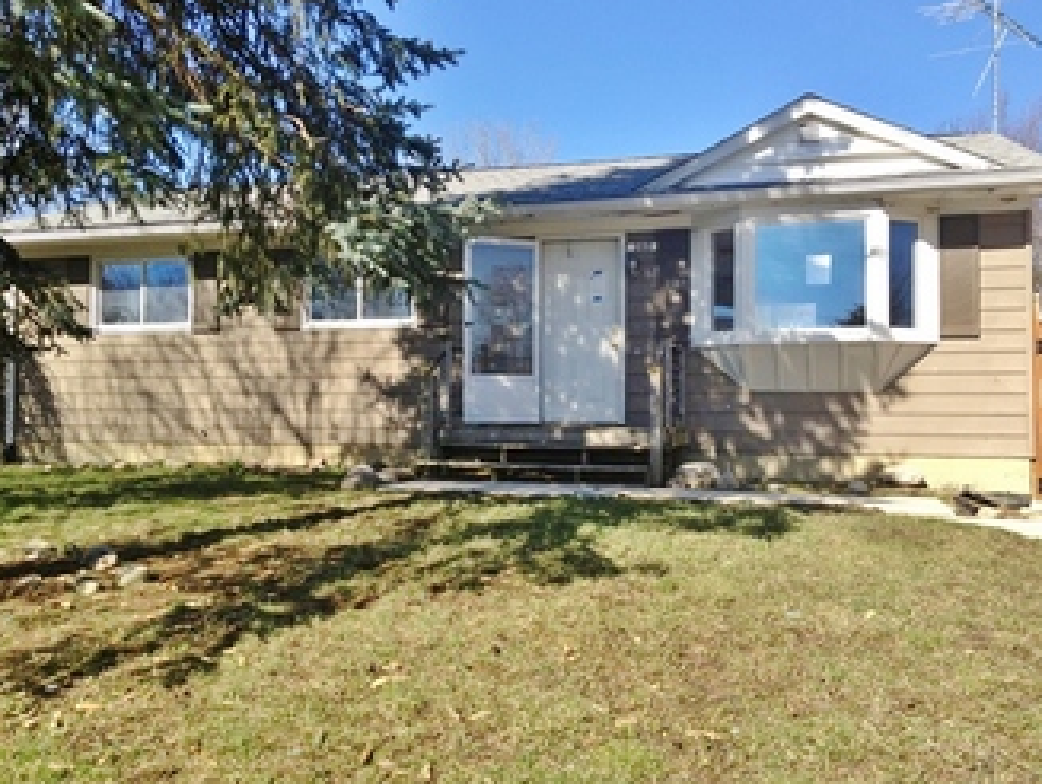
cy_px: 379
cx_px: 513
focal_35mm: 37
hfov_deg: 50.1
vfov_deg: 38.7
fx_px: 1115
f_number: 2.4
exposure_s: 1/905
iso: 50
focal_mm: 4.28
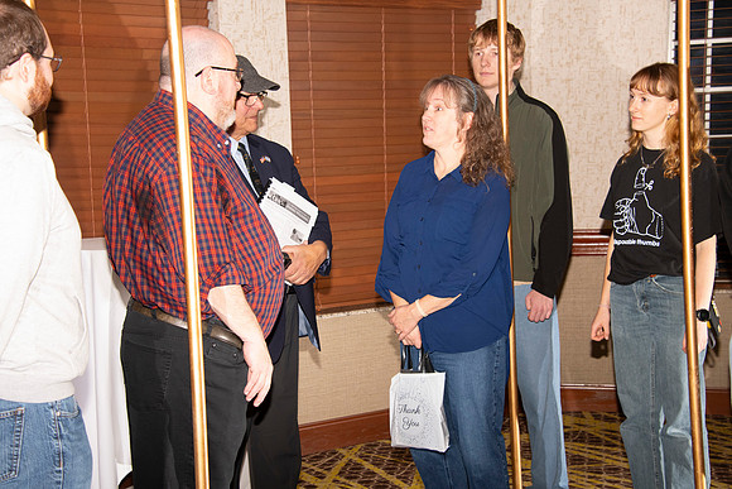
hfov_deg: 28.8
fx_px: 1424
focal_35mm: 70
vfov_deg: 19.5
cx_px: 366
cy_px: 244
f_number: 7.1
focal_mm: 70
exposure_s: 1/160
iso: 1250
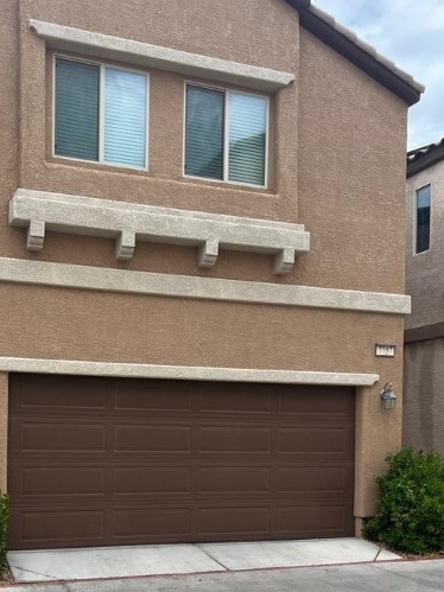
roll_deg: -0.9
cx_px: 137
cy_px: 440
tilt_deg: -0.1
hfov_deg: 35.5
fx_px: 684
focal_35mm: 40
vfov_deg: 45.3
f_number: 1.5
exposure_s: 1/1468
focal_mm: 5.7
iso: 50
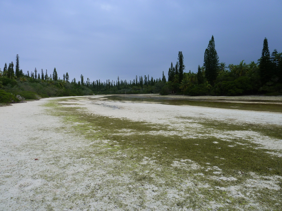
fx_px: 204
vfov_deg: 54.9
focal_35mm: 25
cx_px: 141
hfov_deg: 69.4
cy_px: 106
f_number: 4
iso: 80
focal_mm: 4.1
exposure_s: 1/250
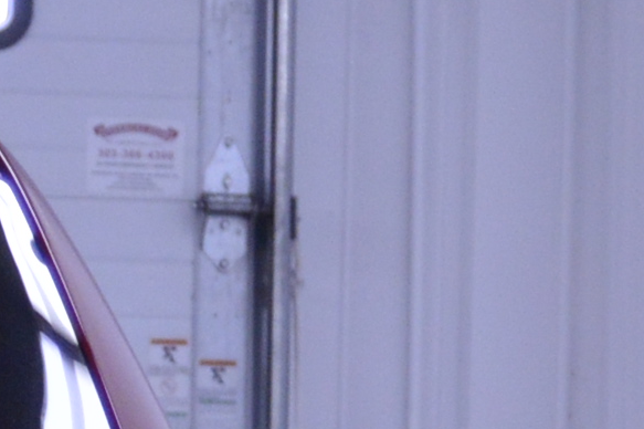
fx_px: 6434
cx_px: -611
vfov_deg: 3.8
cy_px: 980
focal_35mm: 360
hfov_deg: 5.6
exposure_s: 1/200
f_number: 4.2
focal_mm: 31
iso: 800
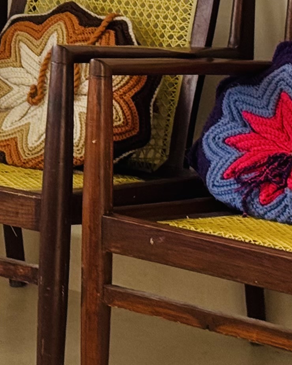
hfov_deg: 7.4
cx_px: -166
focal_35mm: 205
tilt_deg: -5.3
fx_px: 2216
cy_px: -213
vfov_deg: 9.1
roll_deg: +0.9
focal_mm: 6.76
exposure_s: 1/707
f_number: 1.78
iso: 64
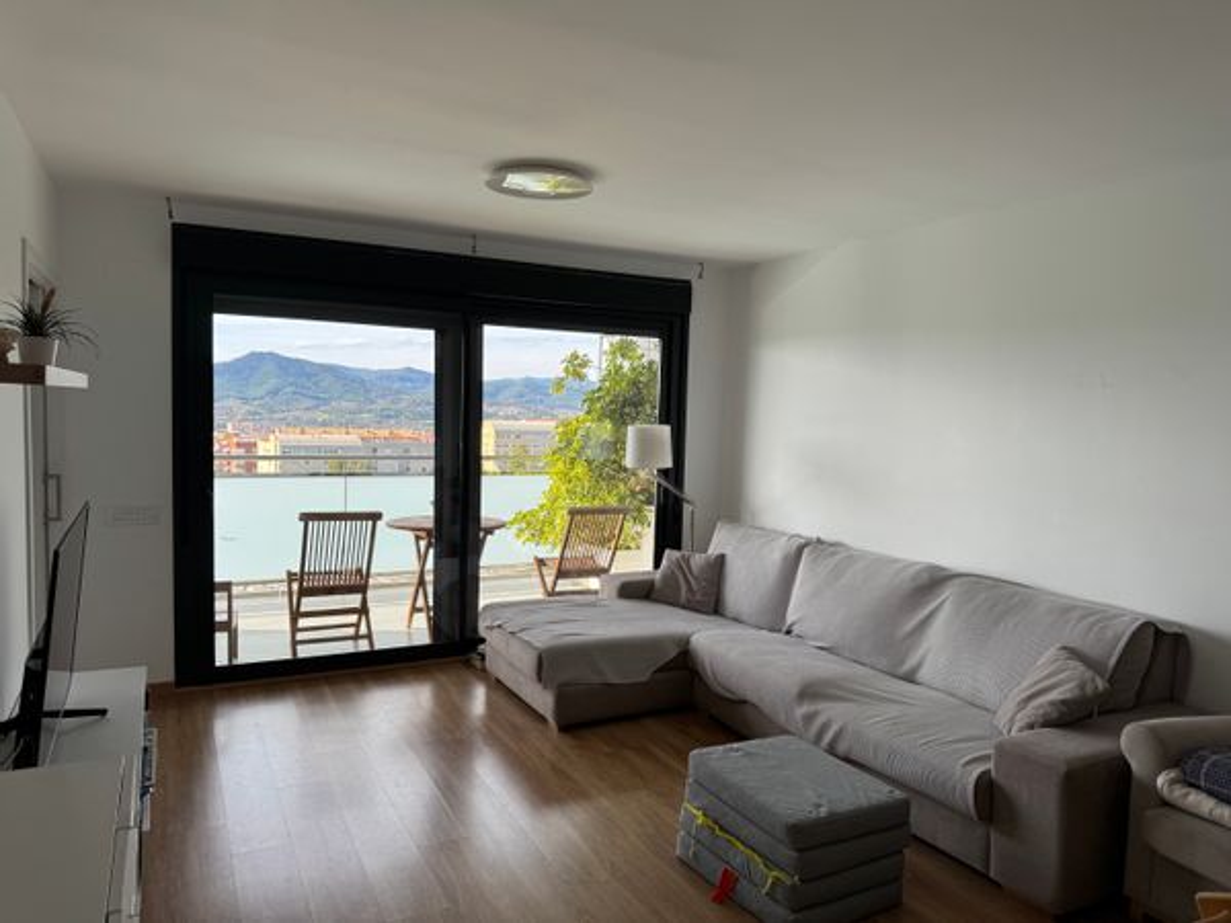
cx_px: 616
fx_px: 853
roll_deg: -1.3
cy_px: 462
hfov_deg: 71.6
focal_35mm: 24
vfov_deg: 56.8
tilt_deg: -3.9
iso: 80
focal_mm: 6.76
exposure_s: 1/693
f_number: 1.78
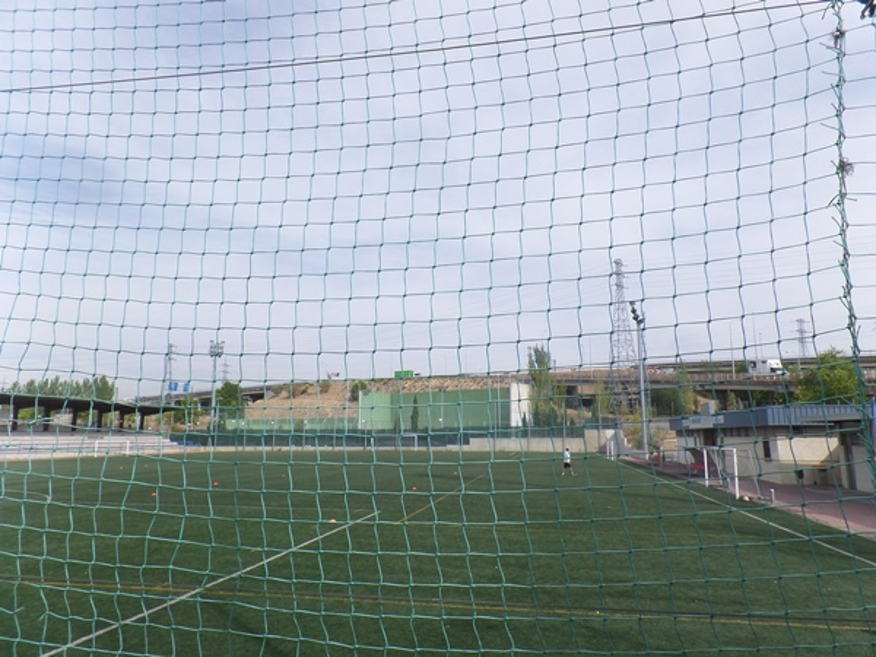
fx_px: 582
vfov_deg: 58.9
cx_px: 438
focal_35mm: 23
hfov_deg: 73.9
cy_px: 328
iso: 100
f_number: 3.5
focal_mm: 4.1
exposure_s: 1/1000
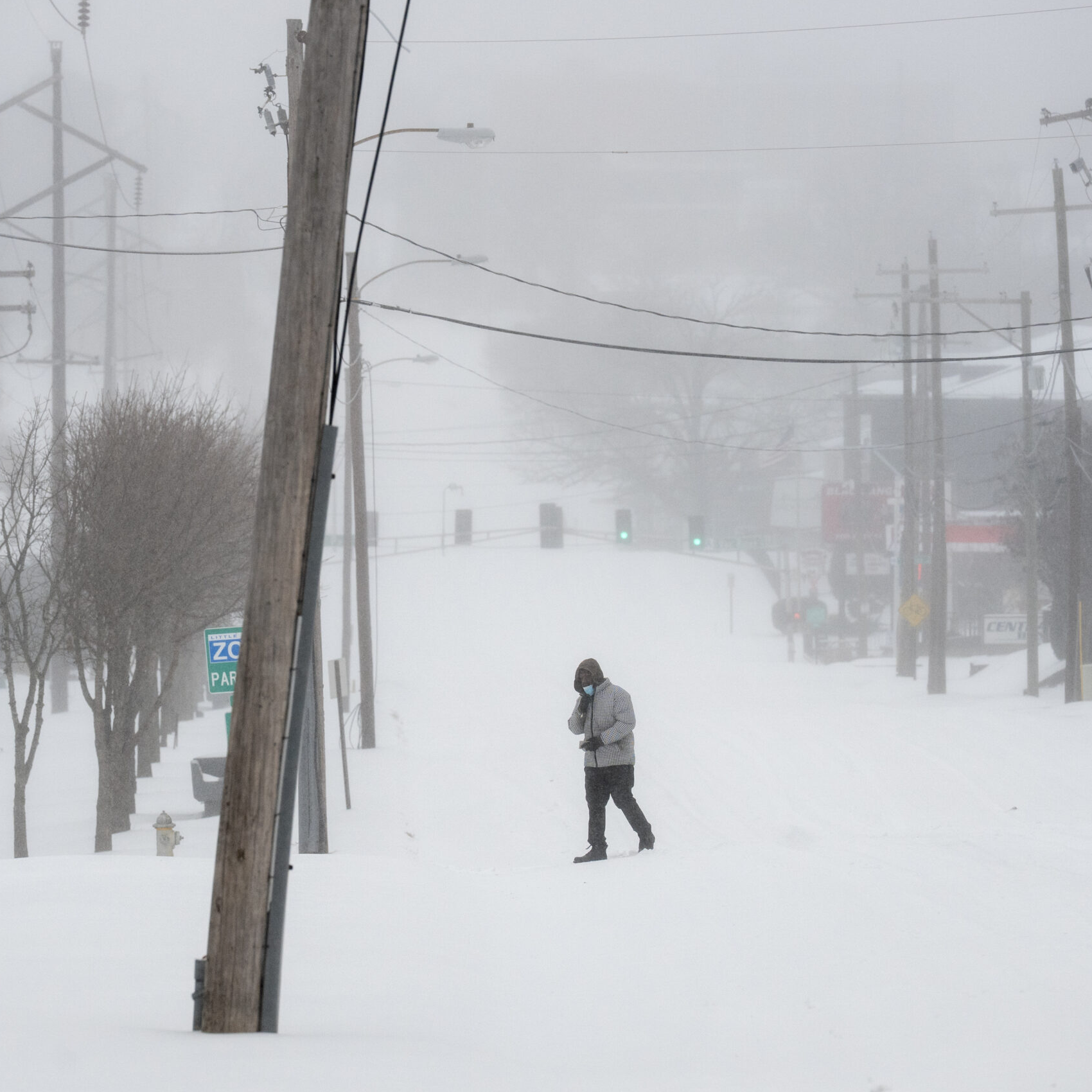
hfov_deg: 6.8
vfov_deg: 6.8
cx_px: 428
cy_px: 546
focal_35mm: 256
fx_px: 9137
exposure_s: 1/2000
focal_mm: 200
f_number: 5.6
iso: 1000
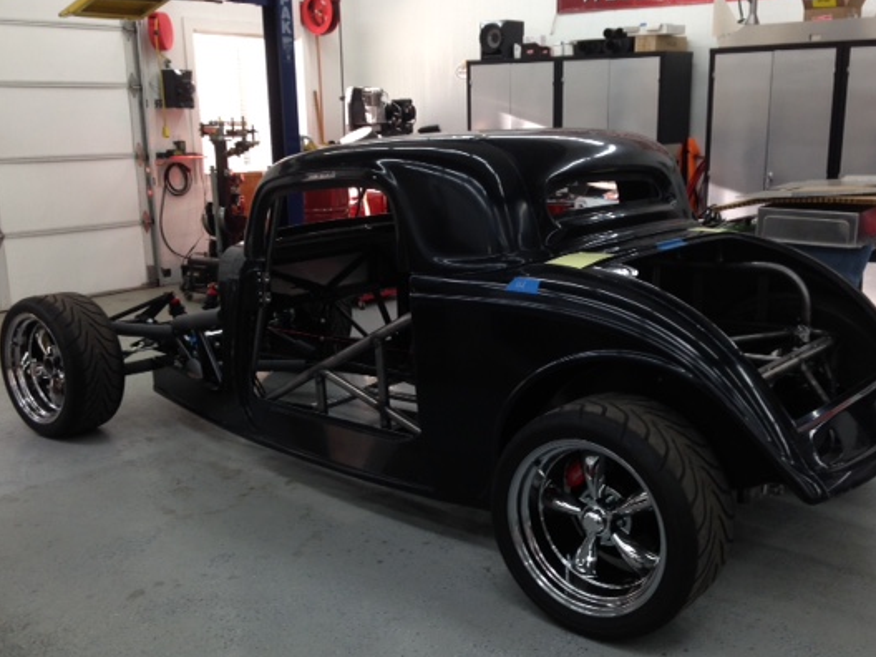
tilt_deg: -13.2
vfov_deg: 35.9
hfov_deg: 46.8
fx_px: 1012
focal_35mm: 40
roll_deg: +1.1
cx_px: 468
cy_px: 352
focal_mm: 4.12
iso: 50
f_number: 2.4
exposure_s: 1/48
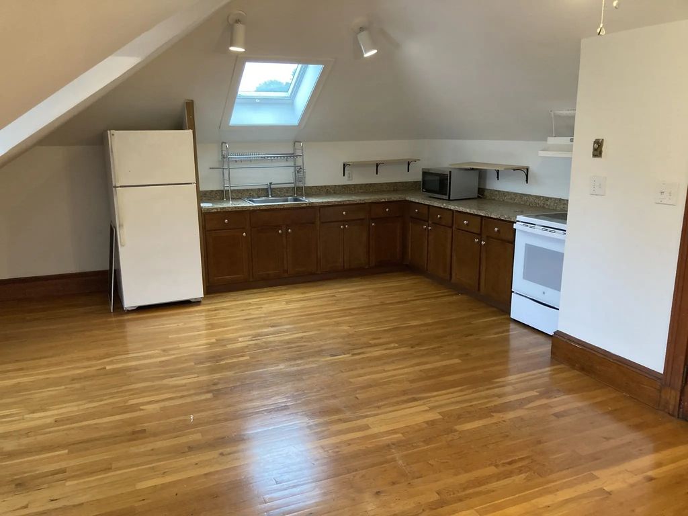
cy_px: 258
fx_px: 557
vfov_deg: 49.7
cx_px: 344
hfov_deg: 63.4
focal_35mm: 28
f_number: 1.8
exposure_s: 1/60
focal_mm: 3.99
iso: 250
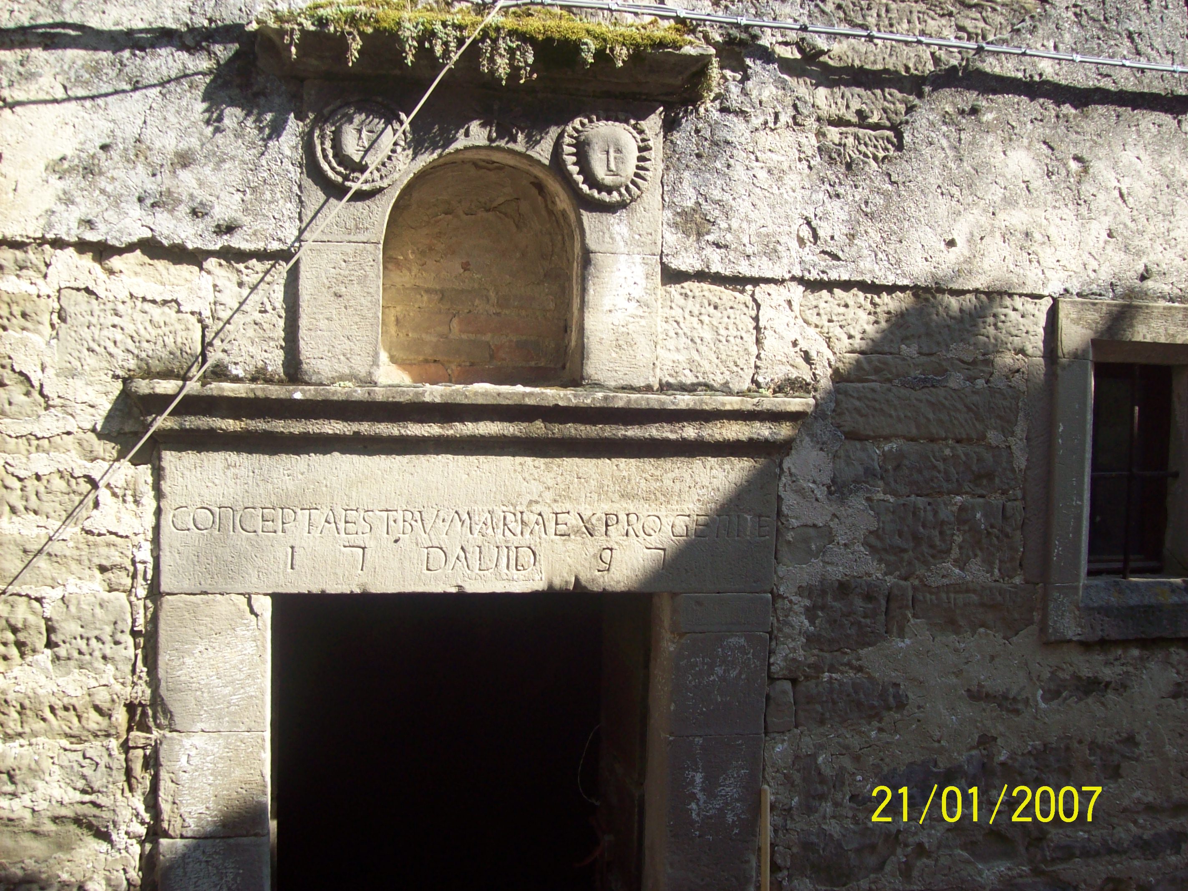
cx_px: 594
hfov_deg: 51.4
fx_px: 1235
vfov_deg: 39.6
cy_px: 446
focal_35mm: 36
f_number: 2.7
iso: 80
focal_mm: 6
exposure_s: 1/454
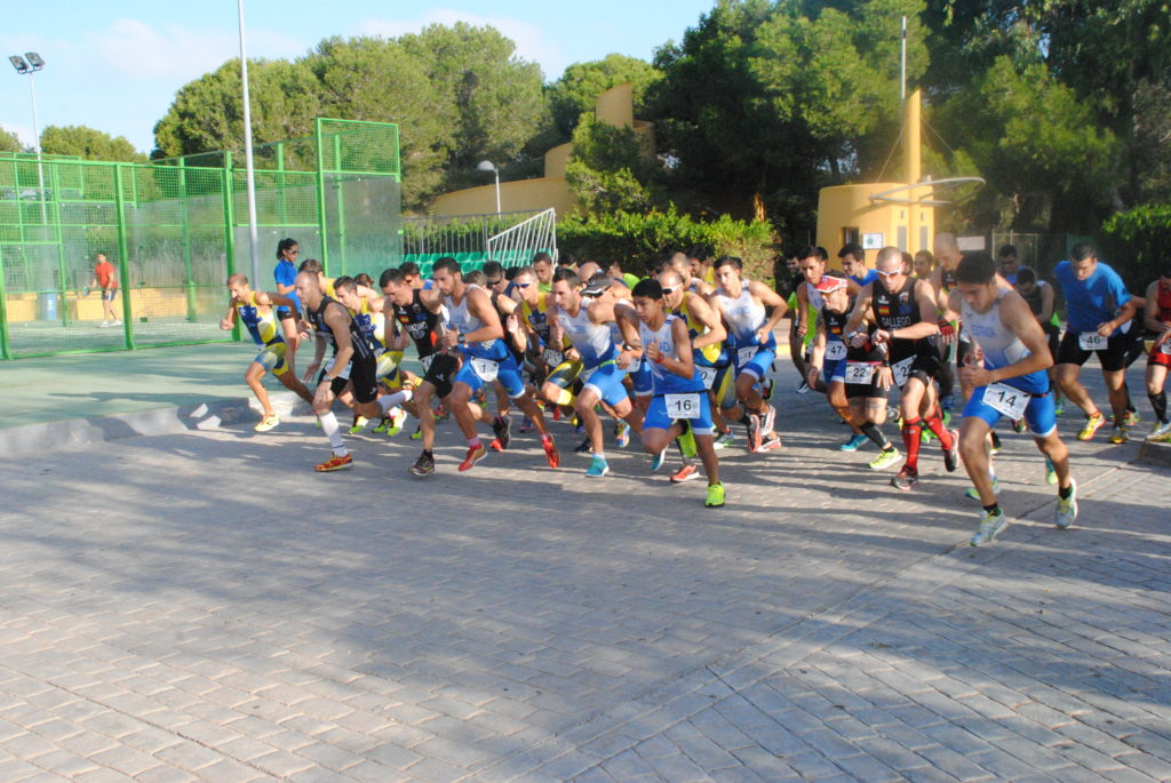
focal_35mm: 38
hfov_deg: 51.2
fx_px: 1221
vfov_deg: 35.6
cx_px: 586
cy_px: 392
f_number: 13
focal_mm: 25
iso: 1600
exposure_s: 1/640
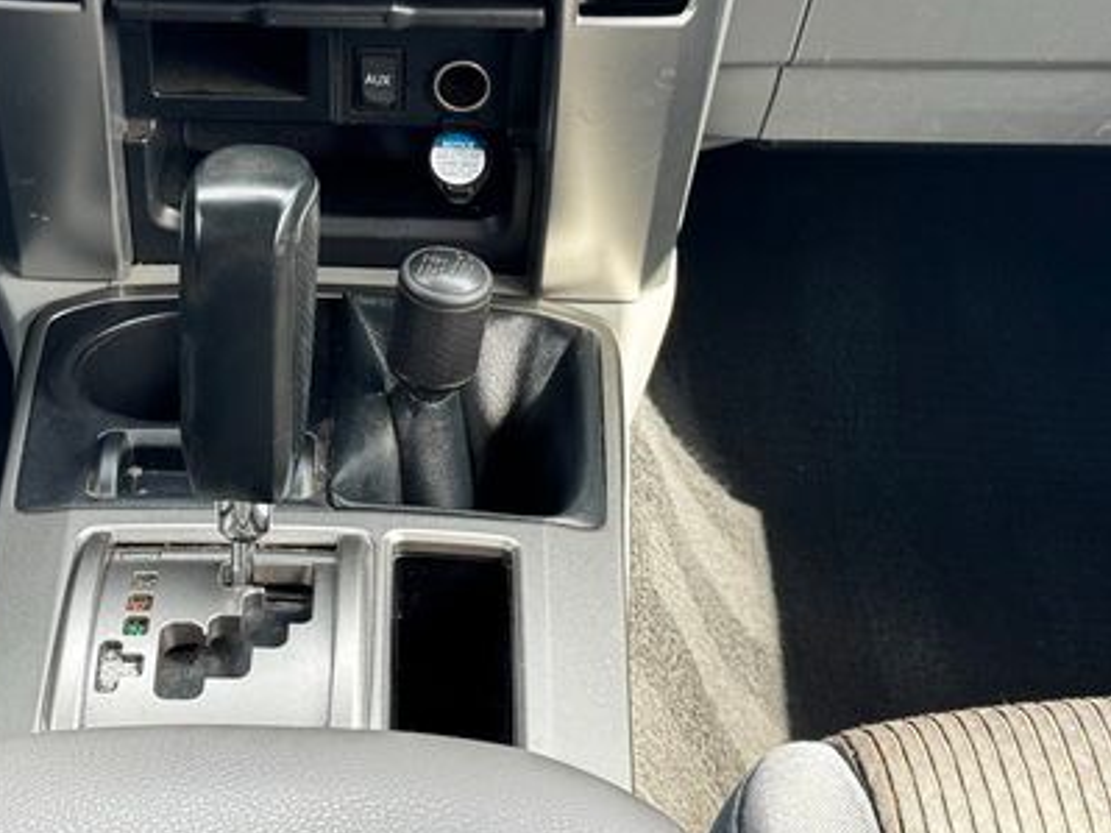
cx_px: 365
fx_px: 2471
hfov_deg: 25.2
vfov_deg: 19.0
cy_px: 195
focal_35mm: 77
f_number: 1.78
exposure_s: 1/132
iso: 100
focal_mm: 6.76
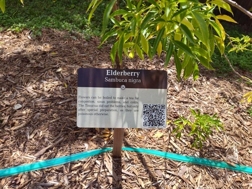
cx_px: 126
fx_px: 167
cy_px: 94
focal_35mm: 23
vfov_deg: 58.9
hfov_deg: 73.9
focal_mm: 5.56
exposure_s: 1/1057
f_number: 1.8
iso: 100
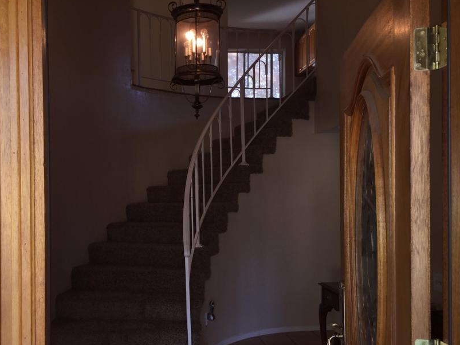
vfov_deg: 38.5
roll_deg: -0.7
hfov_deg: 49.6
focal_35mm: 37
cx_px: 167
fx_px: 492
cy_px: 203
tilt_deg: -0.5
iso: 32
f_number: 2.2
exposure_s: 1/33
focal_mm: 4.15
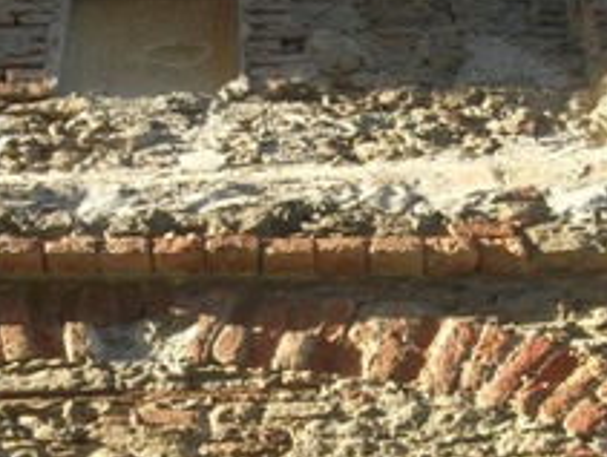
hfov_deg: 17.1
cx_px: 291
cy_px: 368
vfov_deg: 12.9
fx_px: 2020
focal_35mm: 115
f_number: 4.8
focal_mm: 7.8
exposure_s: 1/98.5
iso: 64
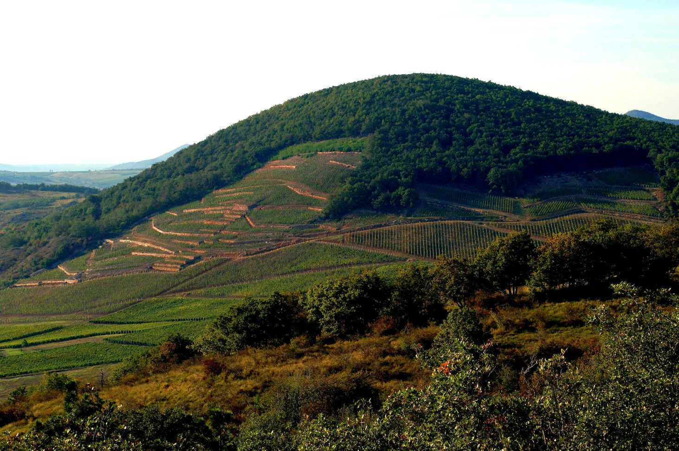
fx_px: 1696
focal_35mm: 90
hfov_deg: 22.6
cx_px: 340
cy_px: 226
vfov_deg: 15.2
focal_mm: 60
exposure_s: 1/400
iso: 200
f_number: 8
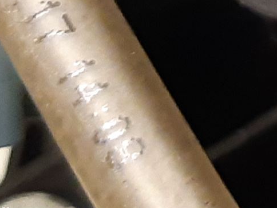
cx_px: 535
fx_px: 880
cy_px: -225
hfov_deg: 15.0
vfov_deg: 11.8
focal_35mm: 110
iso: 200
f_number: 1.7
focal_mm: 3.93
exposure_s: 1/33
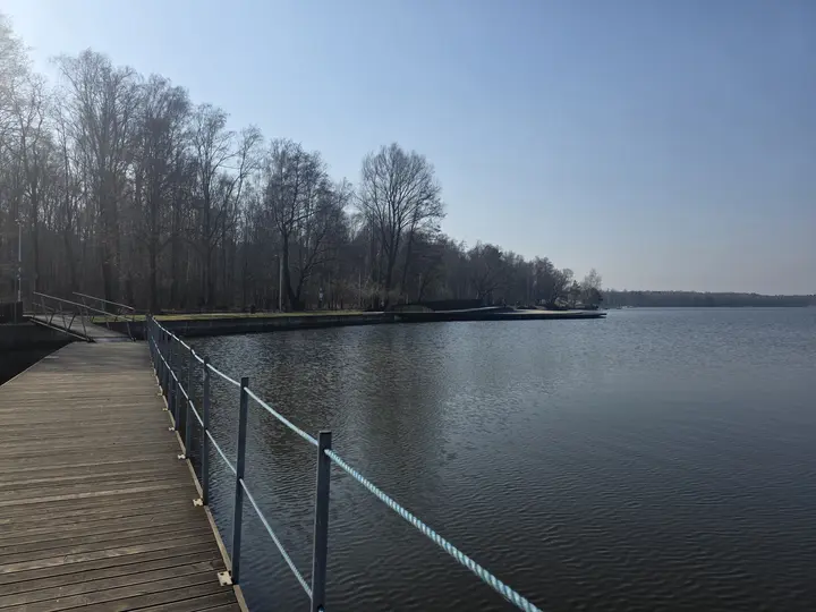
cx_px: 408
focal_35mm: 23
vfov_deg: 58.9
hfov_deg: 73.9
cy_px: 306
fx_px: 542
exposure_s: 1/7061
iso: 80
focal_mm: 6.3
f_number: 1.7
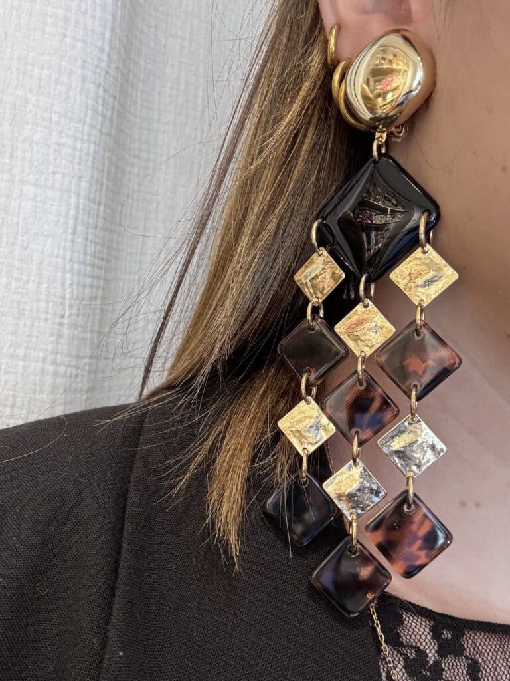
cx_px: 255
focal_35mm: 30
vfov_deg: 60.0
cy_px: 340
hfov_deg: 46.8
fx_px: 589
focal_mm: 2.69
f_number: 1.9
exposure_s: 1/50
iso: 100
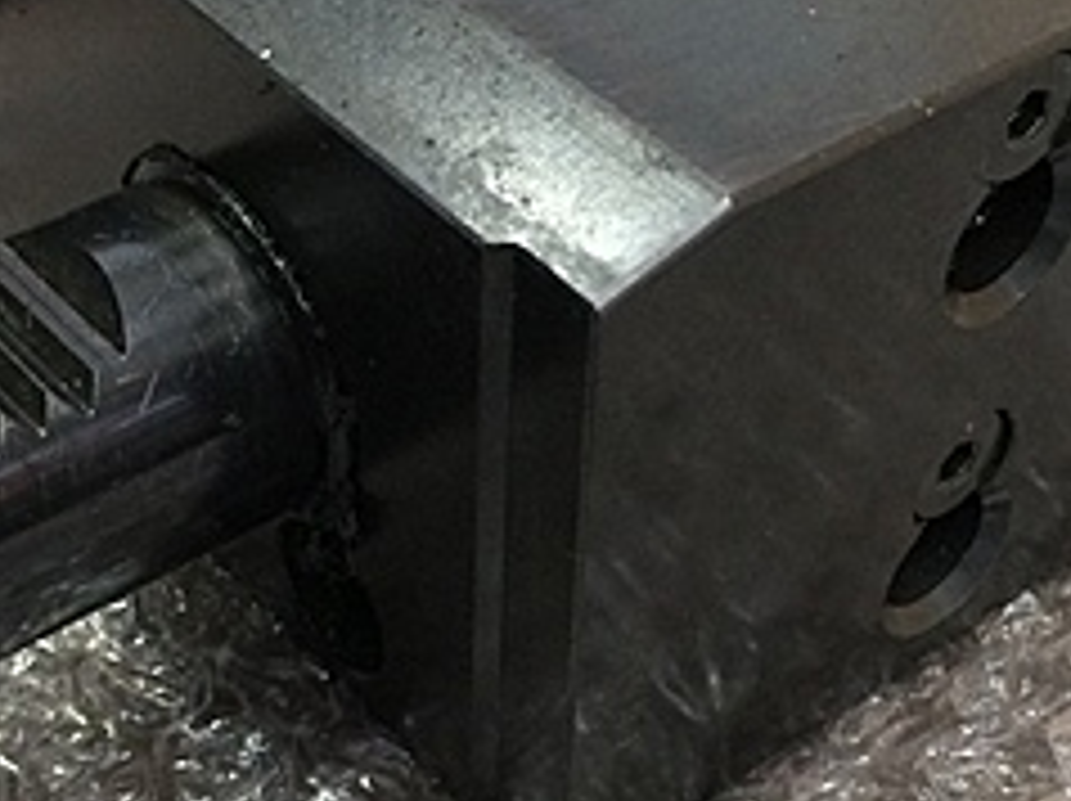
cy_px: 464
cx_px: 675
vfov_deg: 18.9
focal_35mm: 78
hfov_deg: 25.0
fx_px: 2411
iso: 125
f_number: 2.2
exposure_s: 1/30
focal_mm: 4.15
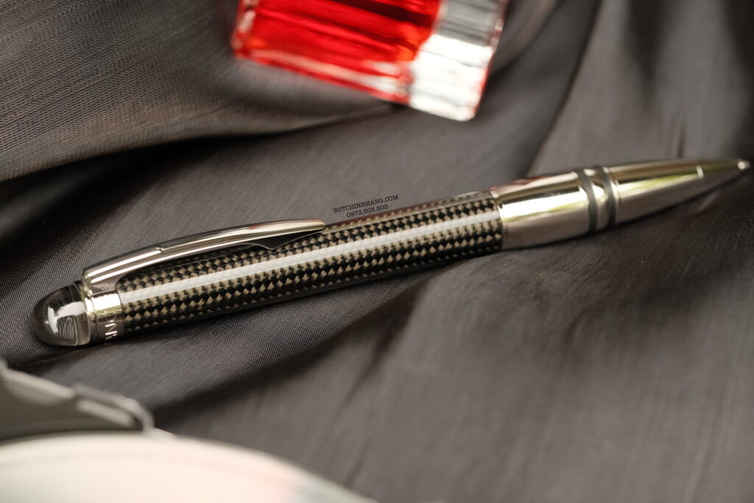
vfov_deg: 11.4
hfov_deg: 17.1
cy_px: 252
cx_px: 377
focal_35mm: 120
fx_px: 2514
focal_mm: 80
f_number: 5
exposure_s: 1/400
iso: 1600
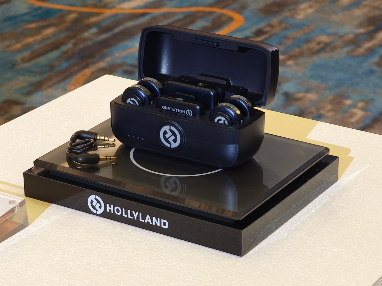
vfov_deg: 12.3
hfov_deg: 16.4
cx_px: 191
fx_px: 1324
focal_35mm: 120
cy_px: 143
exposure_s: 1/50
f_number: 2
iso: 1000
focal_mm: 8.8
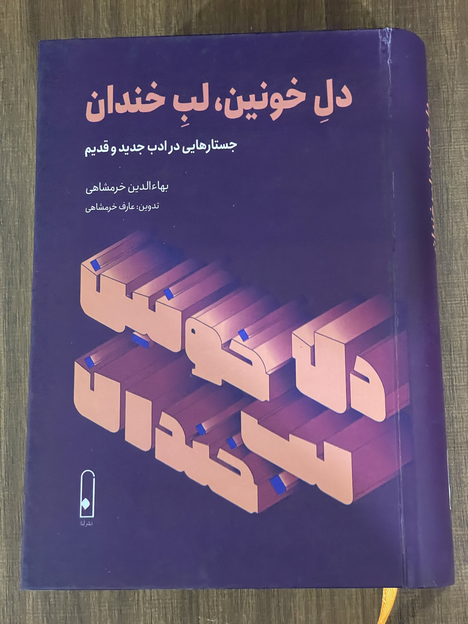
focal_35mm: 52
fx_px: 937
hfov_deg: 28.0
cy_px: 312
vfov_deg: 36.8
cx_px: 234
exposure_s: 1/30
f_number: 2
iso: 1250
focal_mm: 6
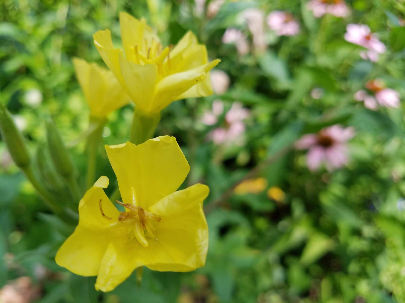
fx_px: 304
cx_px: 202
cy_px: 152
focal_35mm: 26
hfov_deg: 67.3
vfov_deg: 53.1
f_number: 1.7
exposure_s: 1/944
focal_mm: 4.2
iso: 50
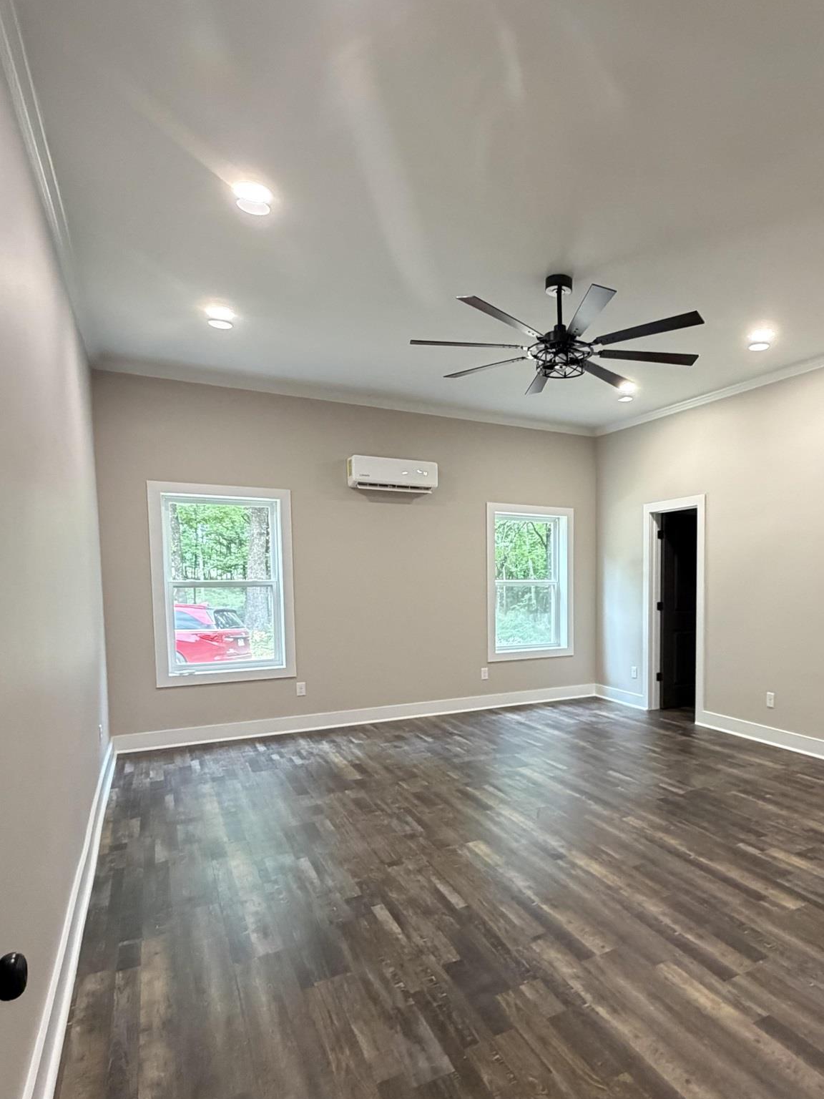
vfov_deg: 78.5
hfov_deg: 61.3
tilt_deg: -3.8
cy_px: 627
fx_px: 667
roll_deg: +0.1
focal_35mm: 21
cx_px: 572
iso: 500
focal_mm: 2.22
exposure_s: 1/60
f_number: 2.2
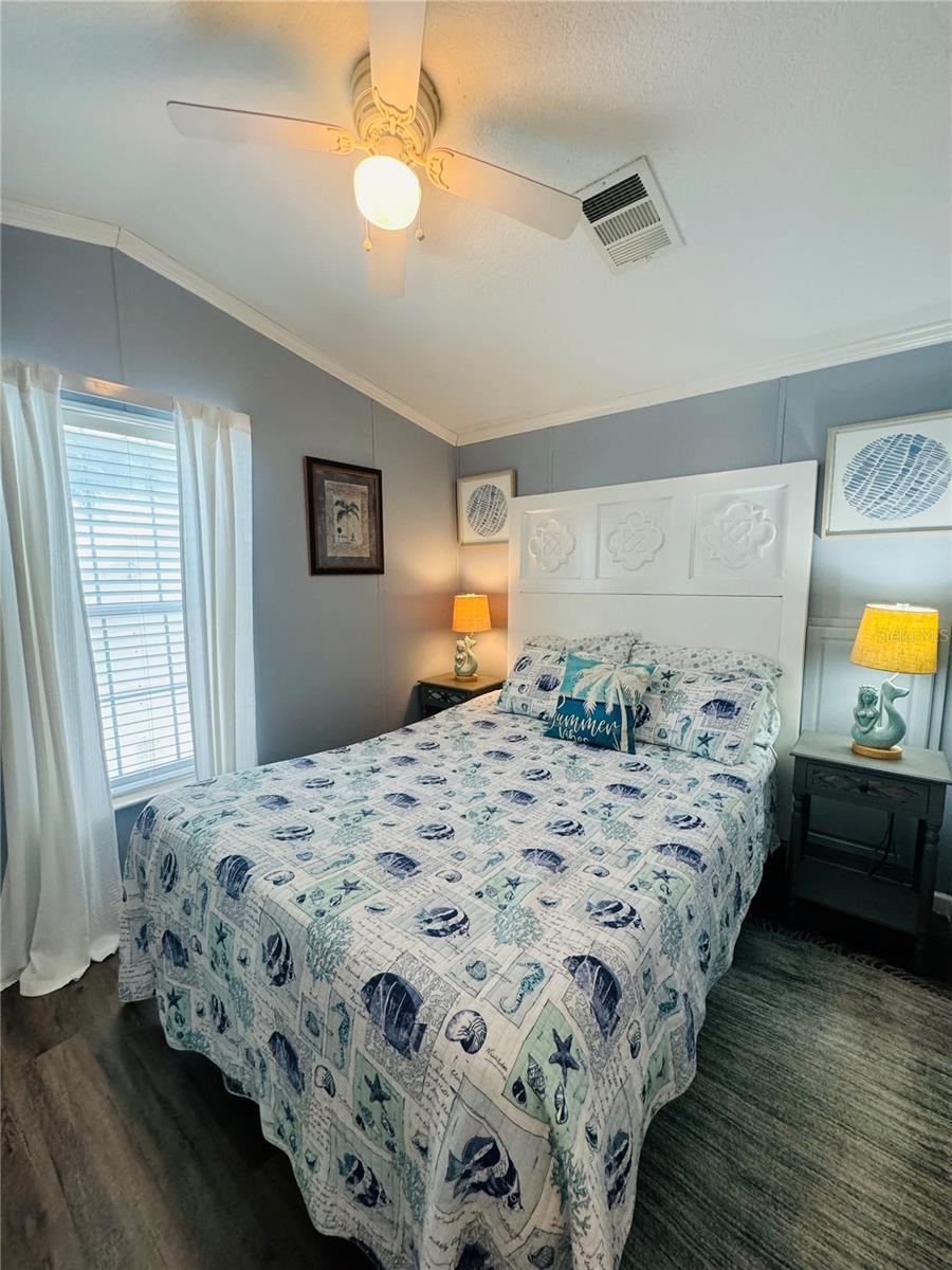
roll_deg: +0.3
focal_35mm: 14
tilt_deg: -6.2
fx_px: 513
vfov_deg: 102.1
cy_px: 635
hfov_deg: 85.7
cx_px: 476
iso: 320
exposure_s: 1/120
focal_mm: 2.22
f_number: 2.2
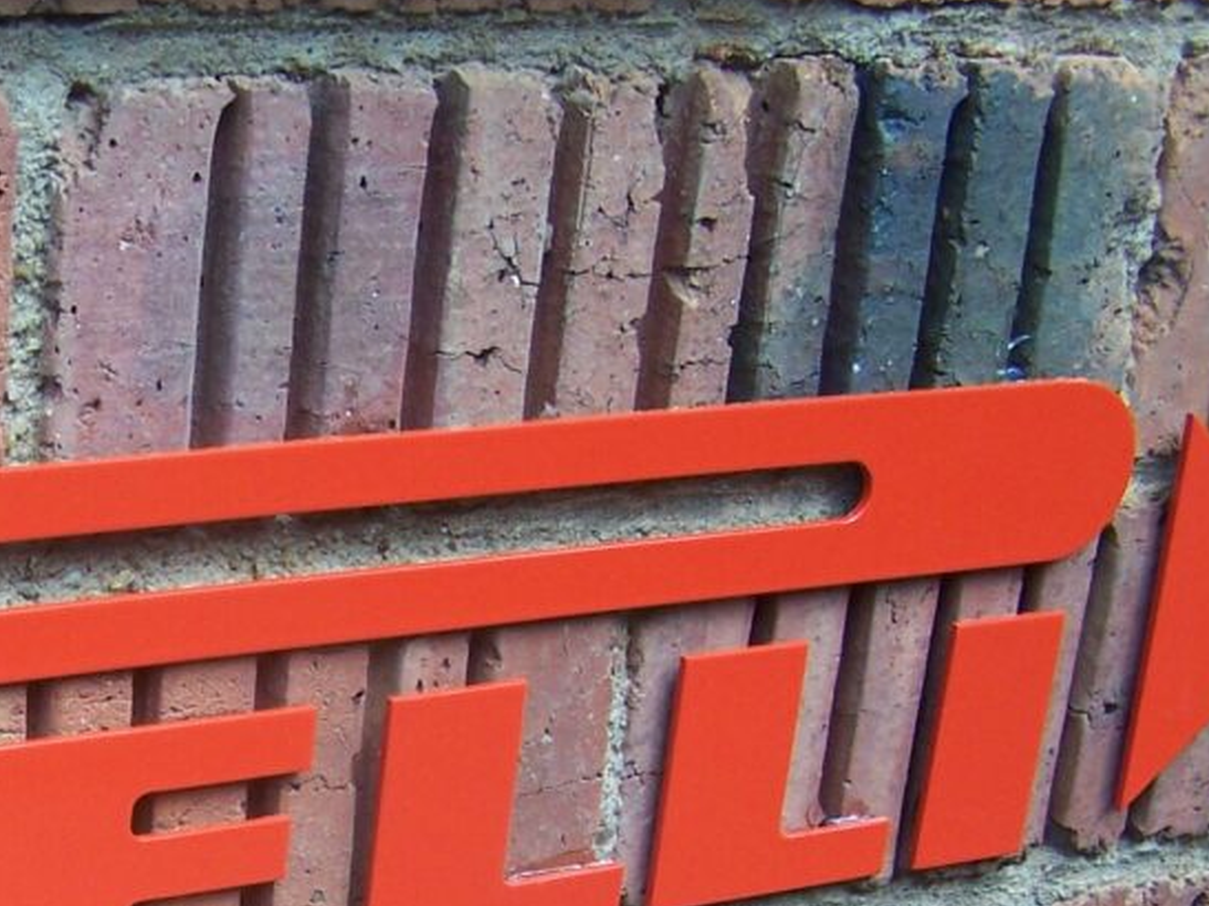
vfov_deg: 16.2
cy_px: 957
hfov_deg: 21.1
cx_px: -44
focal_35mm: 89
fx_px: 3108
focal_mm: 6.3
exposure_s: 1/250
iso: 100
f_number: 2.8
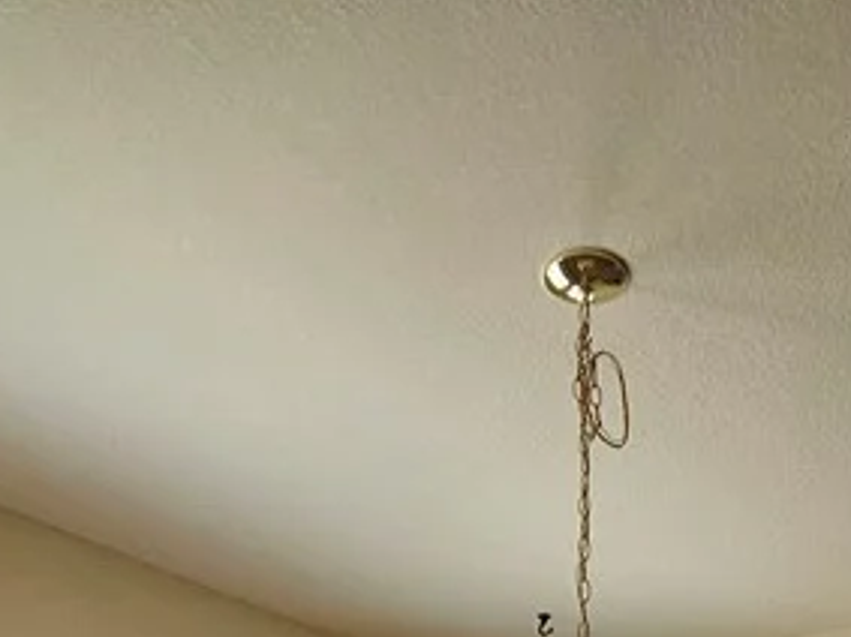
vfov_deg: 21.4
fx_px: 1155
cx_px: 601
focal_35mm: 47
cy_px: 1124
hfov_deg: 39.7
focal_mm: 2.2
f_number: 2.2
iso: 160
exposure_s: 1/370
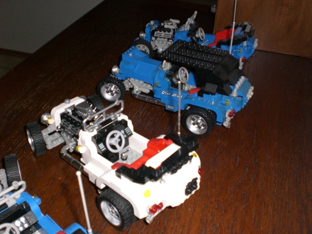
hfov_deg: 49.0
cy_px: 117
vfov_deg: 37.7
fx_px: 343
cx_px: 156
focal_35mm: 38
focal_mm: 6.3
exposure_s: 1/60
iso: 200
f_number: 3.1
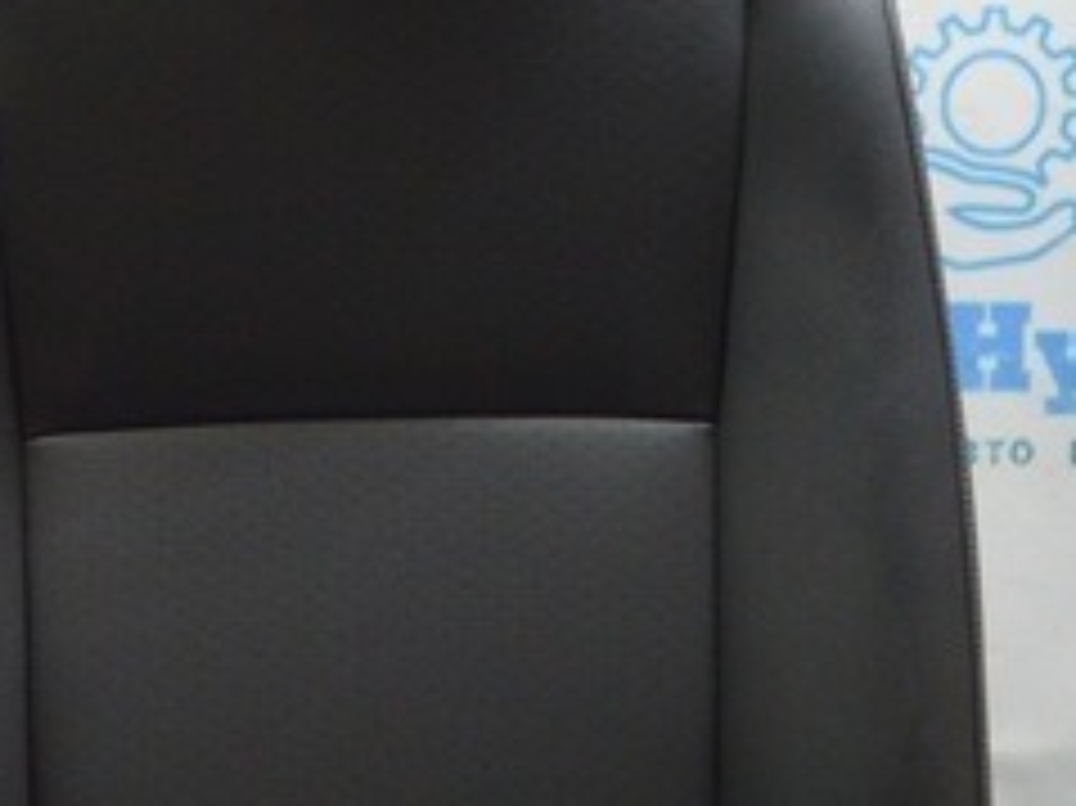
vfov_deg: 13.3
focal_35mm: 111
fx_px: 3449
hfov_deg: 17.6
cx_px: 261
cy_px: 646
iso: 400
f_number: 3.5
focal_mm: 18
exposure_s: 1/50
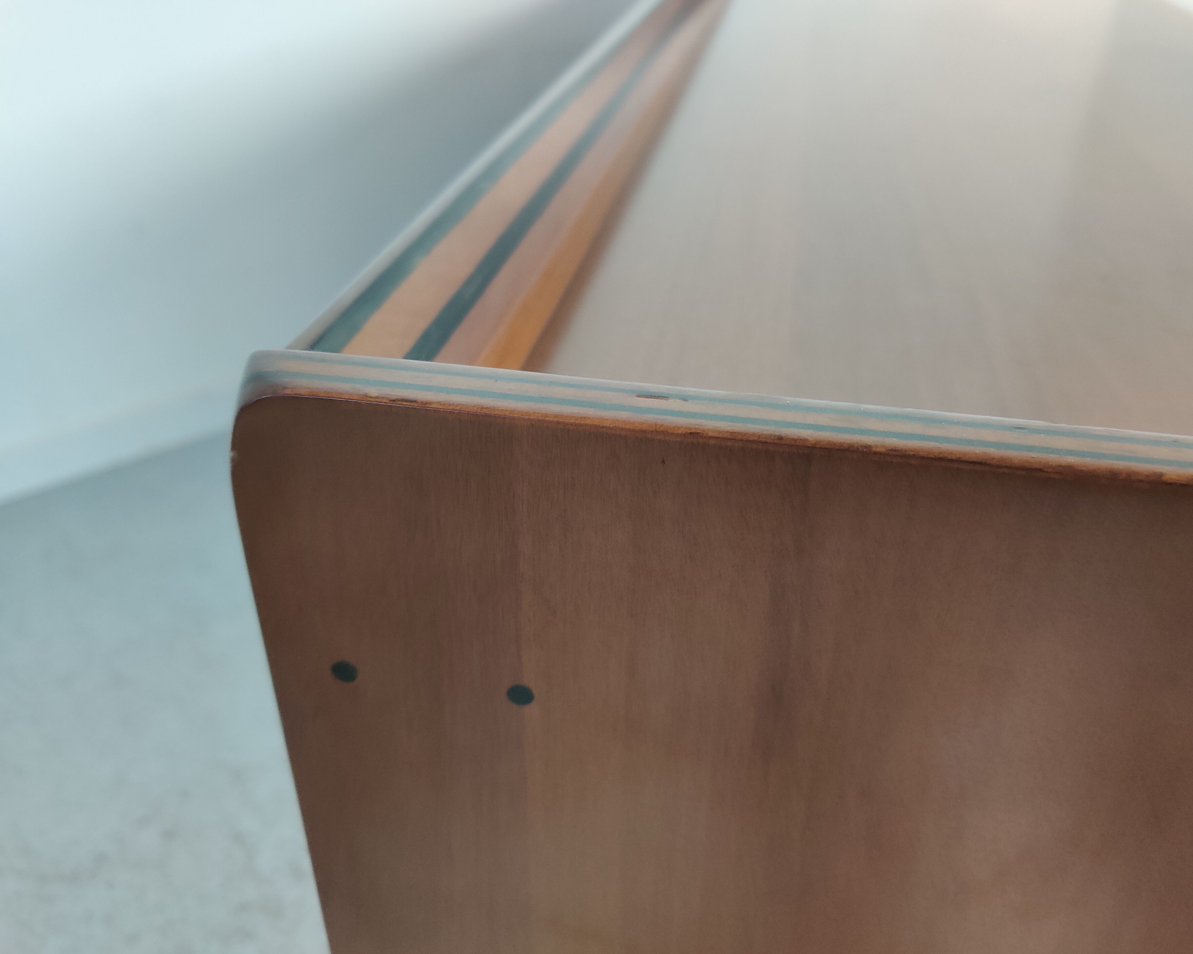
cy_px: 485
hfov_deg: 60.4
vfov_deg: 50.0
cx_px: 635
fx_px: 1024
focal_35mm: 29
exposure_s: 1/50
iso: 160
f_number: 1.65
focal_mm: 4.75
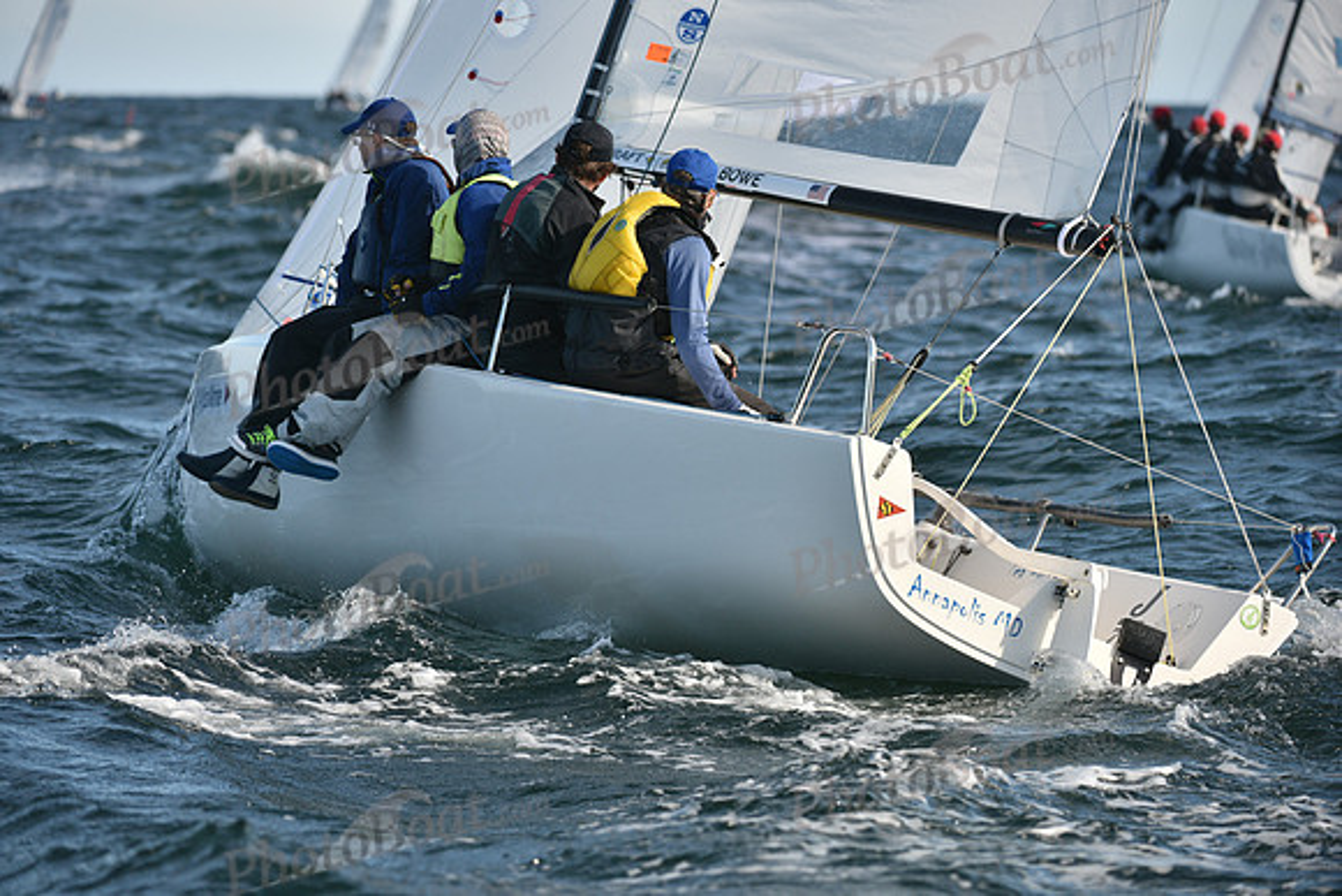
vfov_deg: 6.9
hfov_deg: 10.3
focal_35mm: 200
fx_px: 7457
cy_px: 448
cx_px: 671
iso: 250
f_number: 4.5
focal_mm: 200
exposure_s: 1/1250
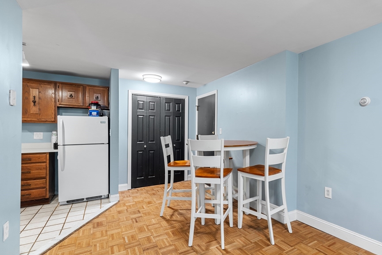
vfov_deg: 64.5
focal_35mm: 19
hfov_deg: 86.1
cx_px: 223
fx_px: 202
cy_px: 133
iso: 320
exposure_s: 1.3
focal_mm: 16
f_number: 7.1
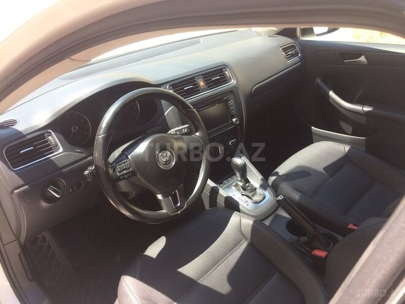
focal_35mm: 29
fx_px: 339
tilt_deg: -31.3
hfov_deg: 61.7
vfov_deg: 48.2
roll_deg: +2.2
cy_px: 152
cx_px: 202
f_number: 2.2
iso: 32
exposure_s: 1/191
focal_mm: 4.15
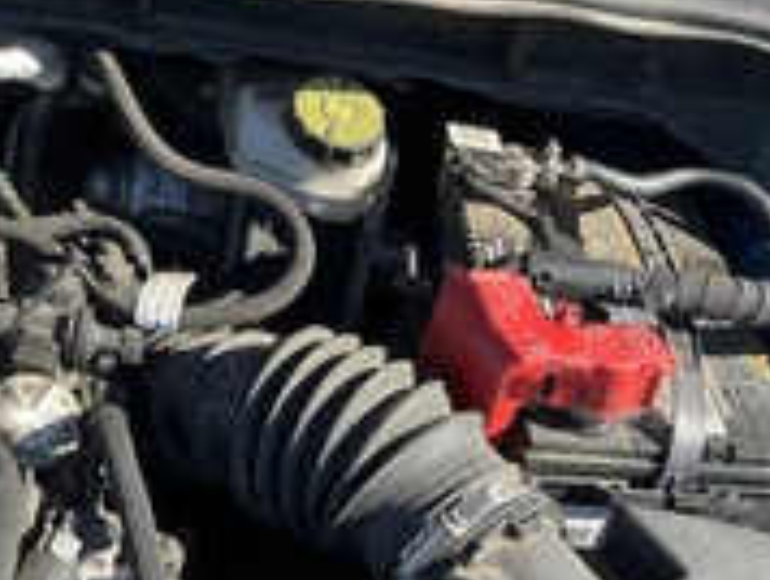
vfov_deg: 21.6
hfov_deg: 28.8
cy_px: 623
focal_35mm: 65
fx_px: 1448
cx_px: 675
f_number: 1.8
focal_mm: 3
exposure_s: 1/446
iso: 25
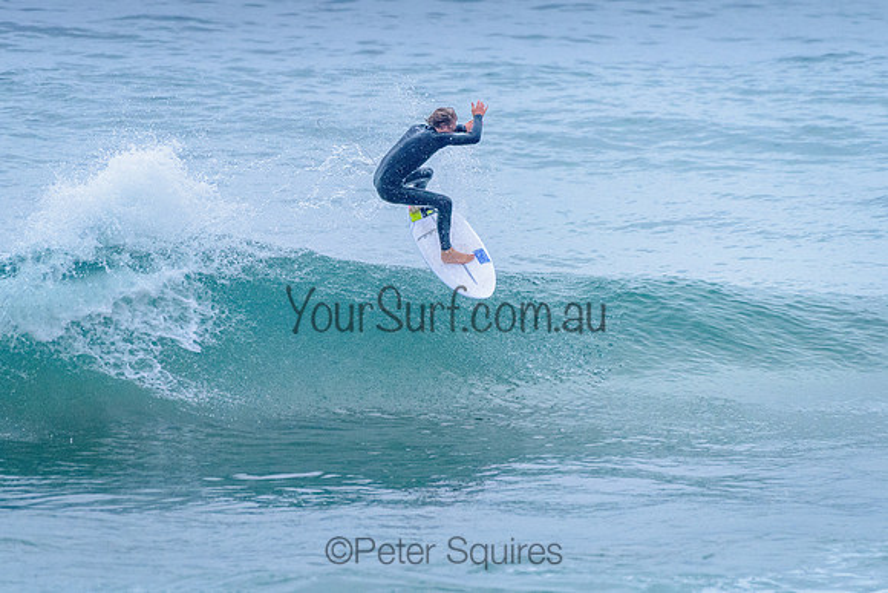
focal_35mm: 612
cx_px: 399
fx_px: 15101
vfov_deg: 2.2
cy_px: 266
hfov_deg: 3.4
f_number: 5.6
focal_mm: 500
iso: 3200
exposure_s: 1/2000
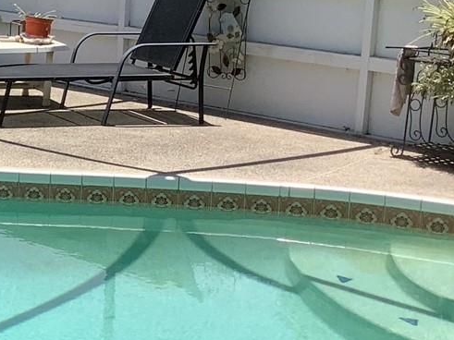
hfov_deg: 17.8
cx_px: -188
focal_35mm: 101
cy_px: 152
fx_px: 1324
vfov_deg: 14.6
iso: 25
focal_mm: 3.3
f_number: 2.4
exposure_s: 1/1045
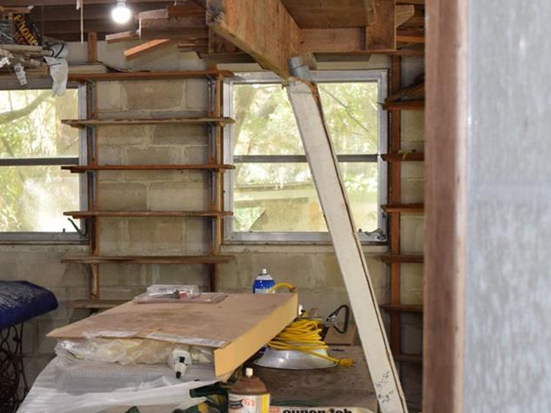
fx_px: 1324
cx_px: 127
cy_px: 269
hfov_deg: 23.2
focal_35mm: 83
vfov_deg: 17.7
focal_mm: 23
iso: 800
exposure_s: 1/80
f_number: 4.5
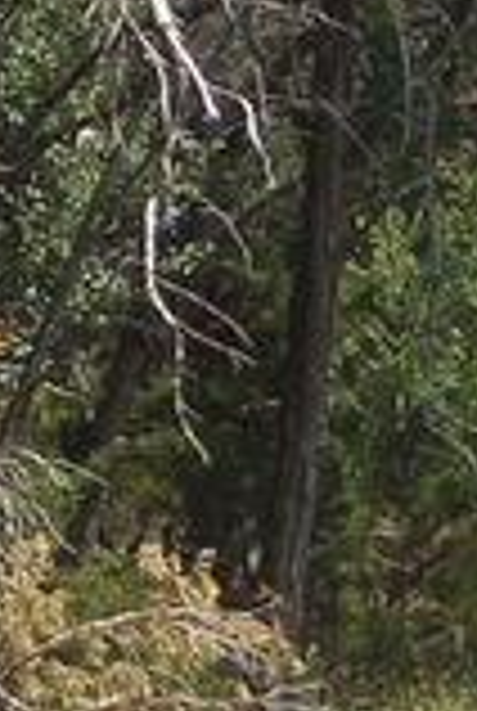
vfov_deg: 9.0
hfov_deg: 6.1
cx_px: 58
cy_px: 459
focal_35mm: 227
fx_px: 4492
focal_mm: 4
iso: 100
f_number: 3.2
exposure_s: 1/500
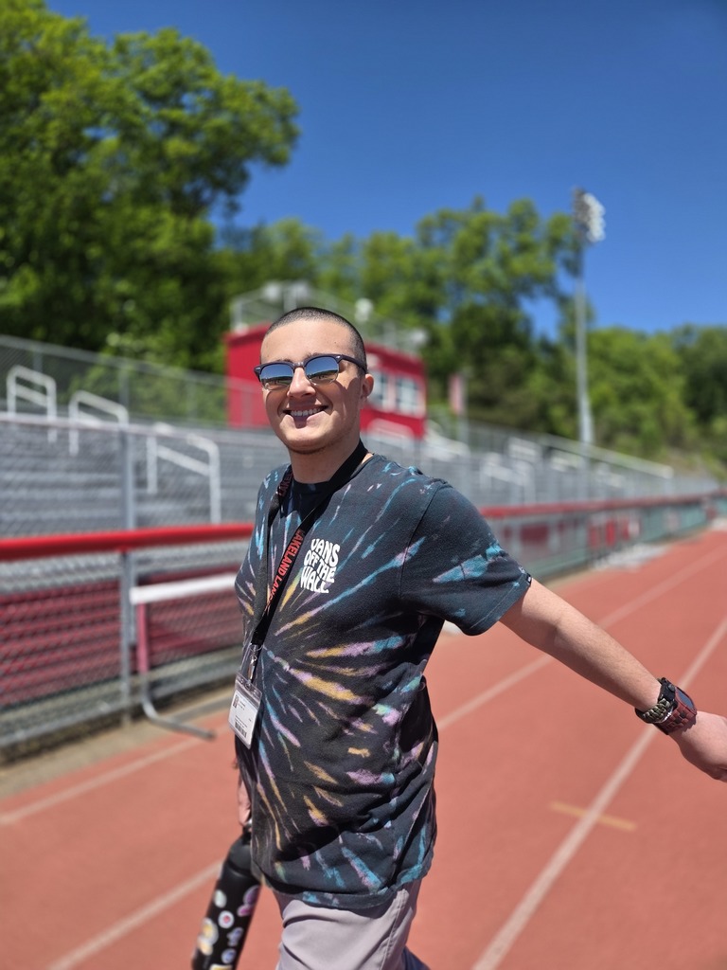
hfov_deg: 58.9
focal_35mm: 23
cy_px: 485
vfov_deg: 73.9
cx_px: 364
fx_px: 644
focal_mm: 5.4
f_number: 1.8
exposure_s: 1/4663
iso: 80
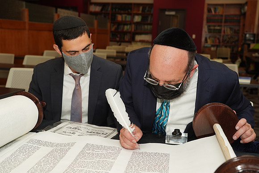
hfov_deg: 46.4
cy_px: 86
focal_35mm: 42
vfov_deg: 31.9
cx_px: 130
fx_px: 302
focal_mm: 42
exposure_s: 1/80
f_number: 5.6
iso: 320
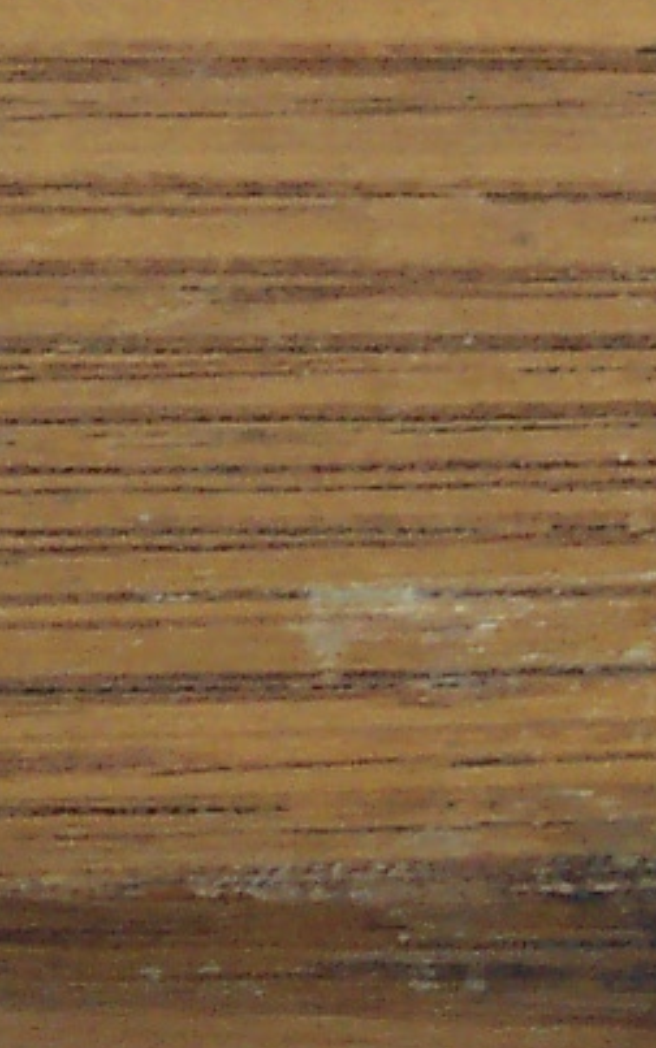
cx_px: 112
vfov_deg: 13.0
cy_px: 286
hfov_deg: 8.1
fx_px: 4604
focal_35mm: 161
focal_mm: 5.6
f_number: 2.8
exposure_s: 1/30
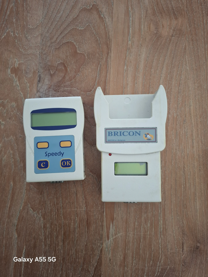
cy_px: 138
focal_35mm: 23
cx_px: 104
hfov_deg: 58.9
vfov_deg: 73.9
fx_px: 184
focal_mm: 5.54
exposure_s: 1/50
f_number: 1.8
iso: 320
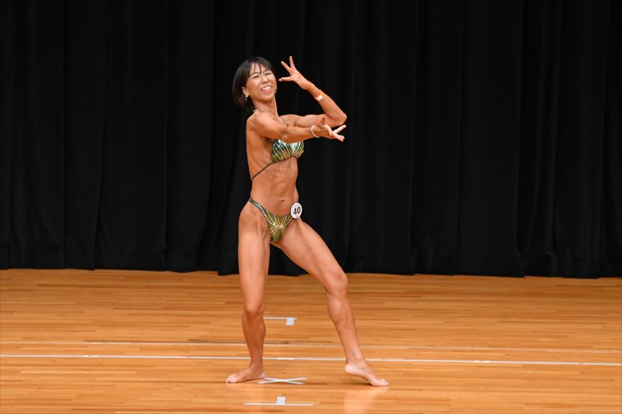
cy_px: 207
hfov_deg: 7.6
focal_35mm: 270
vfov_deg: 5.1
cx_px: 311
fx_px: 4663
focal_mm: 180
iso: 3200
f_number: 5.6
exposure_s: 1/400
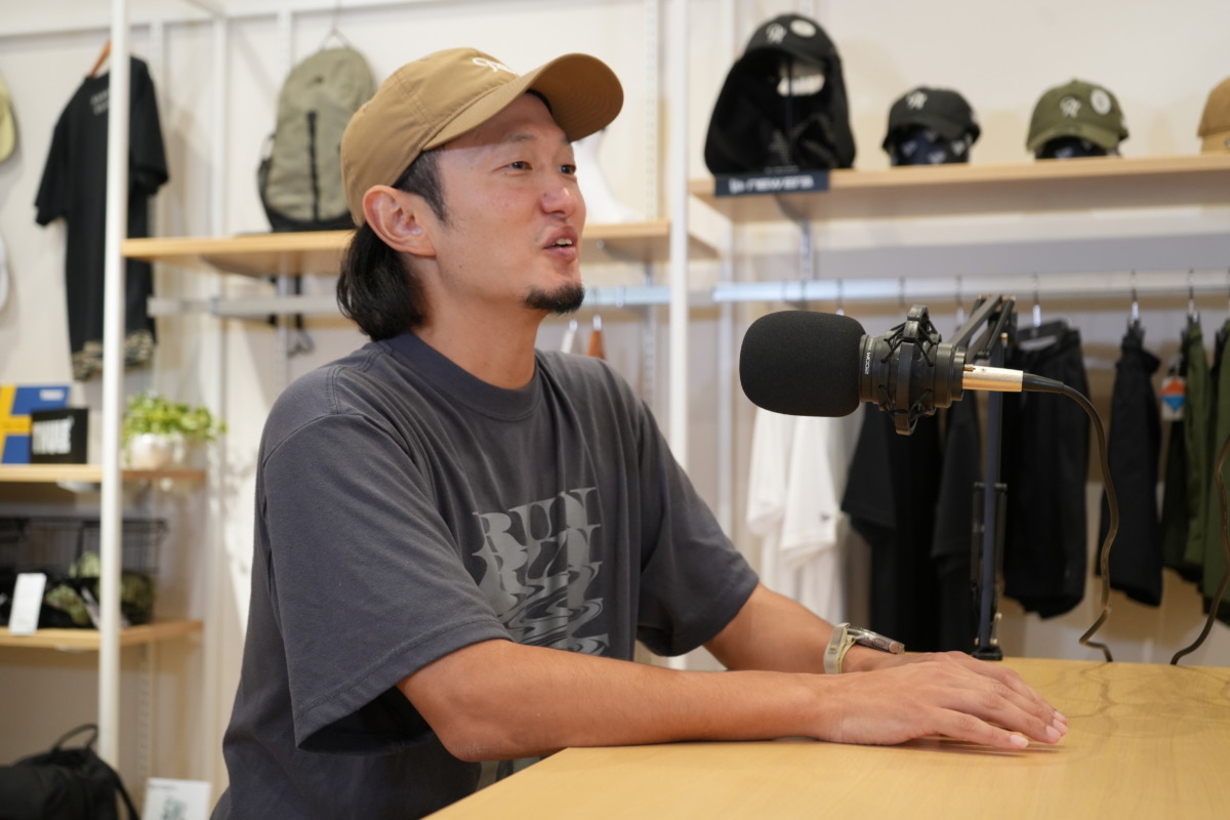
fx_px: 1537
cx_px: 615
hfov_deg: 43.6
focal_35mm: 45
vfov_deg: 29.9
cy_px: 410
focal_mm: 45
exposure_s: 1/100
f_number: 4.5
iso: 1000
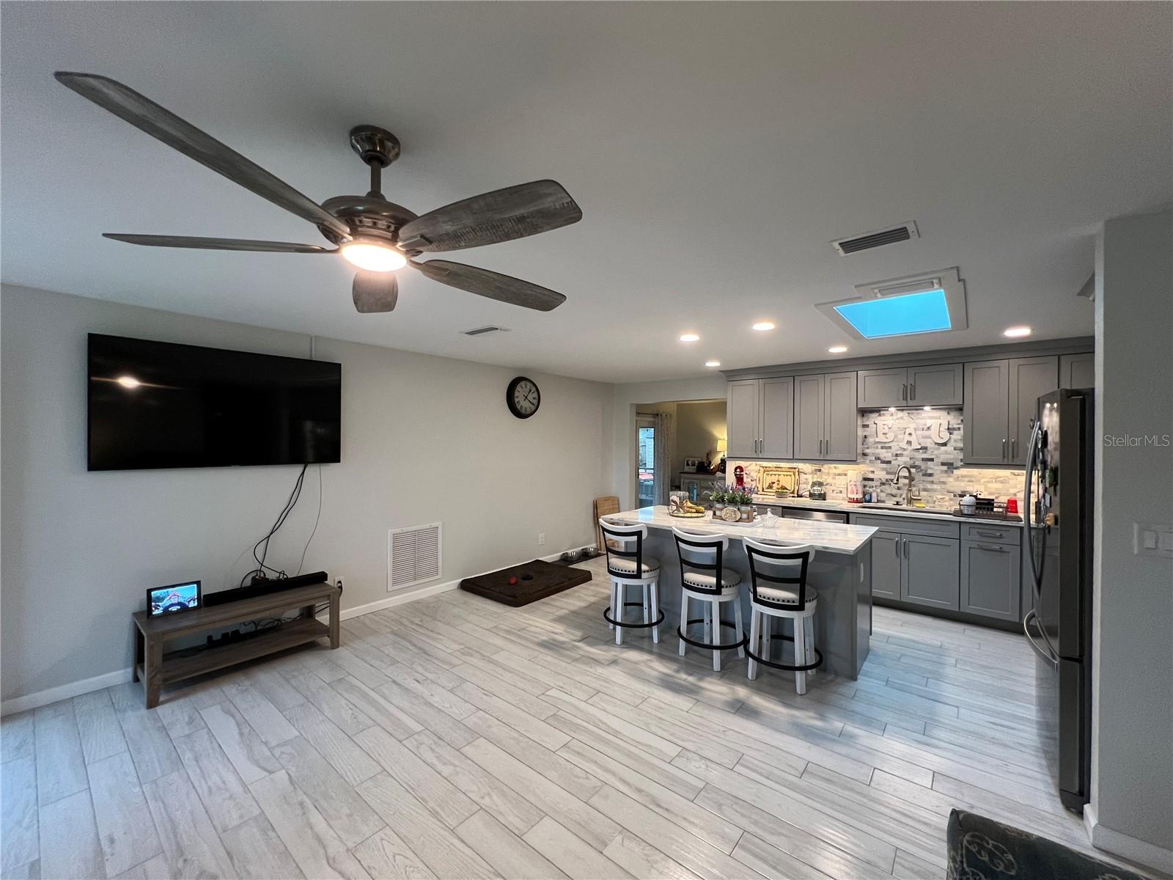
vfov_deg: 89.9
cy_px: 440
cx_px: 586
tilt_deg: -0.1
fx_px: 441
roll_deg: +0.4
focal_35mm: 13
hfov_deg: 106.2
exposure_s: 1/60
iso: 200
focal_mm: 1.57
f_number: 1.8
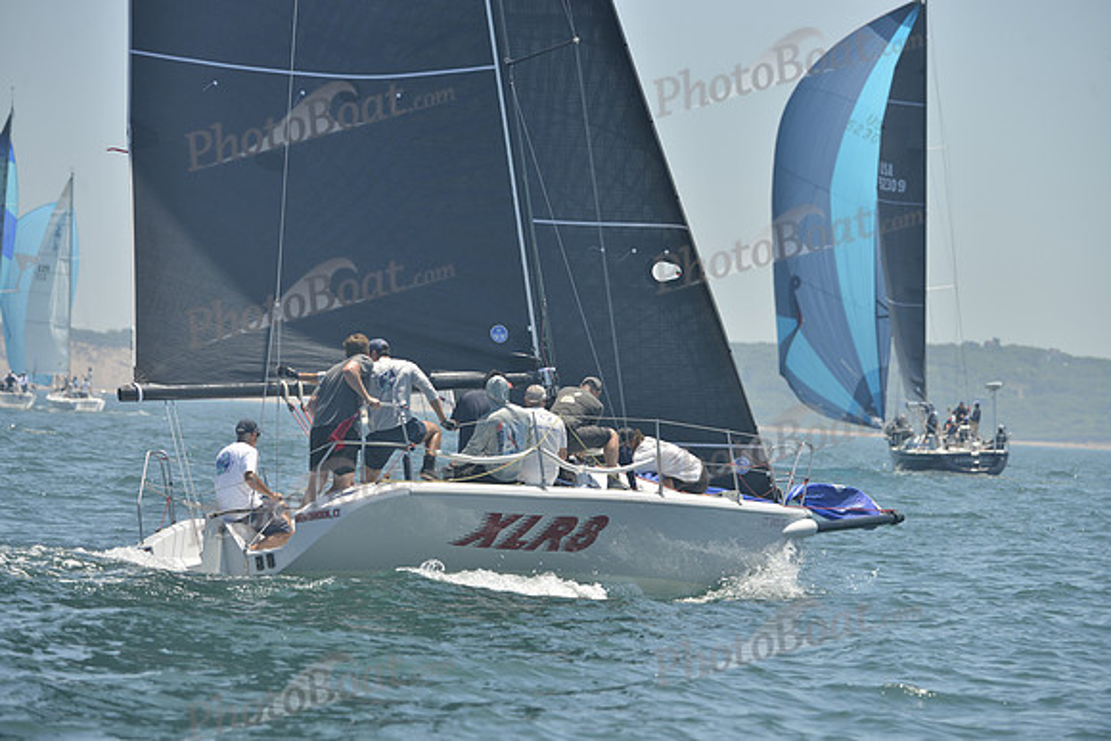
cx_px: 556
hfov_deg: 8.6
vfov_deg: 5.7
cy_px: 370
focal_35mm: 240
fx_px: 7408
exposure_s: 1/1000
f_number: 6.3
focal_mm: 240
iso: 280
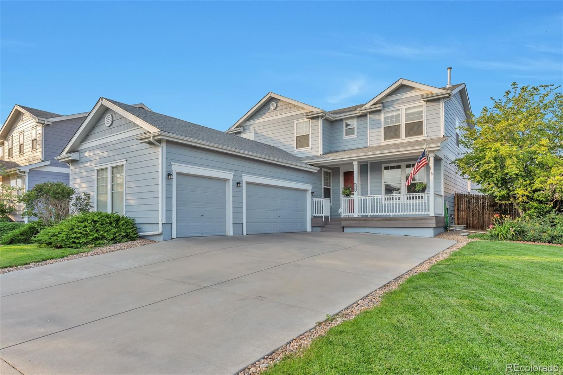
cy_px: 188
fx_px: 344
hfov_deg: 78.6
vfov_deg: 57.2
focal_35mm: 22
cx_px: 282
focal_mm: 22
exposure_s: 1/100
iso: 100
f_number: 7.1
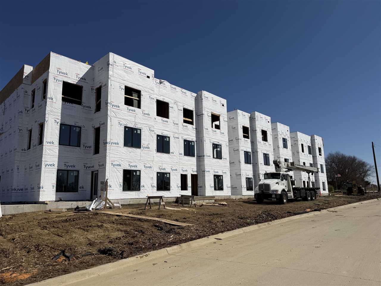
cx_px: 190
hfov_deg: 71.6
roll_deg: +1.8
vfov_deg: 56.8
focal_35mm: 24
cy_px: 143
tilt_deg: +10.6
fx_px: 264
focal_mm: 6.76
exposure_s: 1/17544
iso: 80
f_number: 1.78
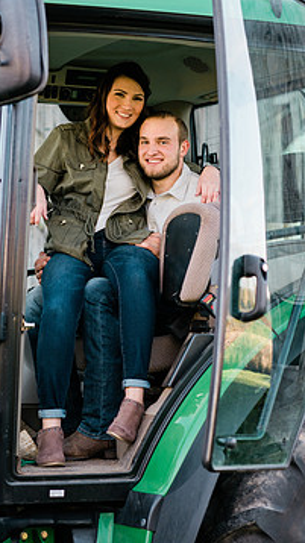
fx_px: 1613
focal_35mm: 112
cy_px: 217
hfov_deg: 10.8
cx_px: 132
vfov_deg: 19.1
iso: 200
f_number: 3.2
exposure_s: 1/640
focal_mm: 85
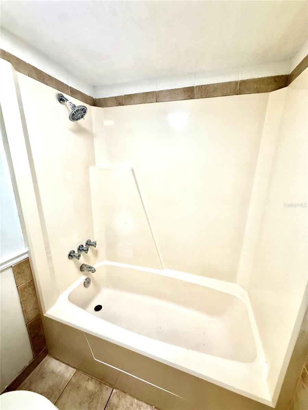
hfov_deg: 85.7
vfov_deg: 102.1
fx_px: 166
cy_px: 205
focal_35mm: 14
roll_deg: -1.9
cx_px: 154
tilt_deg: -14.1
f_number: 2.2
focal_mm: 2.22
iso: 100
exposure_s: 1/120
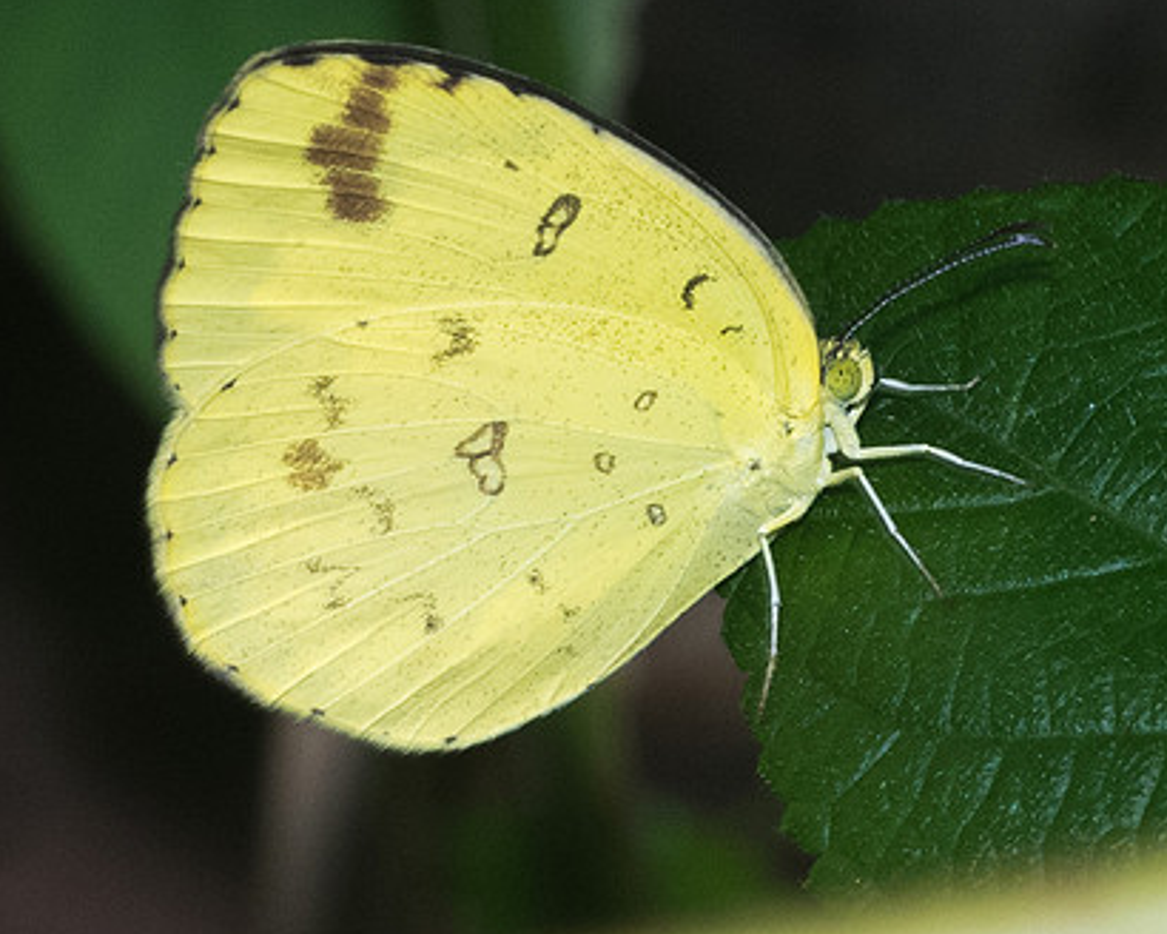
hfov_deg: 1.9
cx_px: 636
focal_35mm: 1015
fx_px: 35057
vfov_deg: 1.5
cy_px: 287
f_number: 13
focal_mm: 150
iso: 1000
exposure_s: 1/160
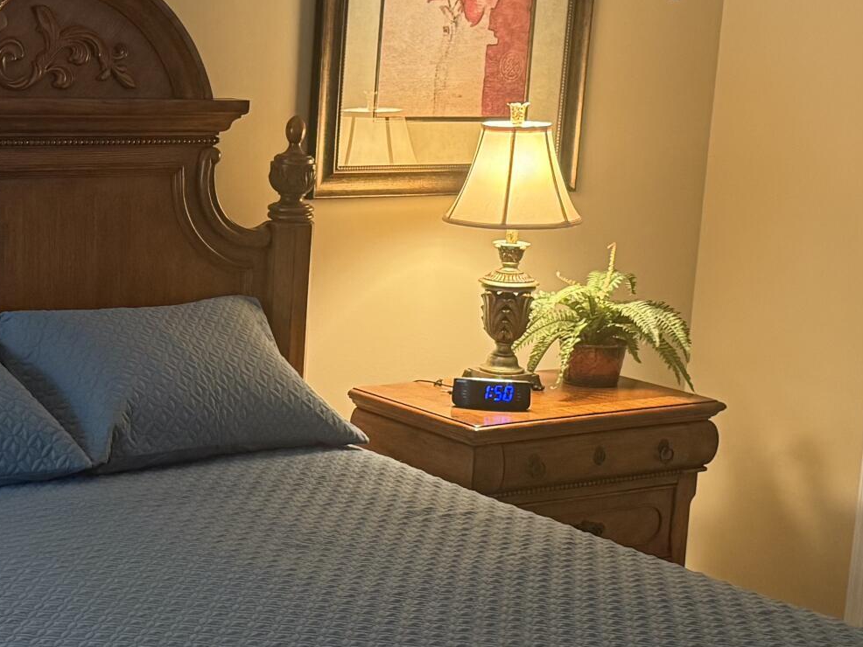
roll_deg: -2.0
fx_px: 1820
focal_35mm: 73
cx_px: 165
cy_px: 351
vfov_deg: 20.2
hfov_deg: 26.2
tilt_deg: -10.7
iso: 500
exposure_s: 1/60
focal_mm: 6.76
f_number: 1.78
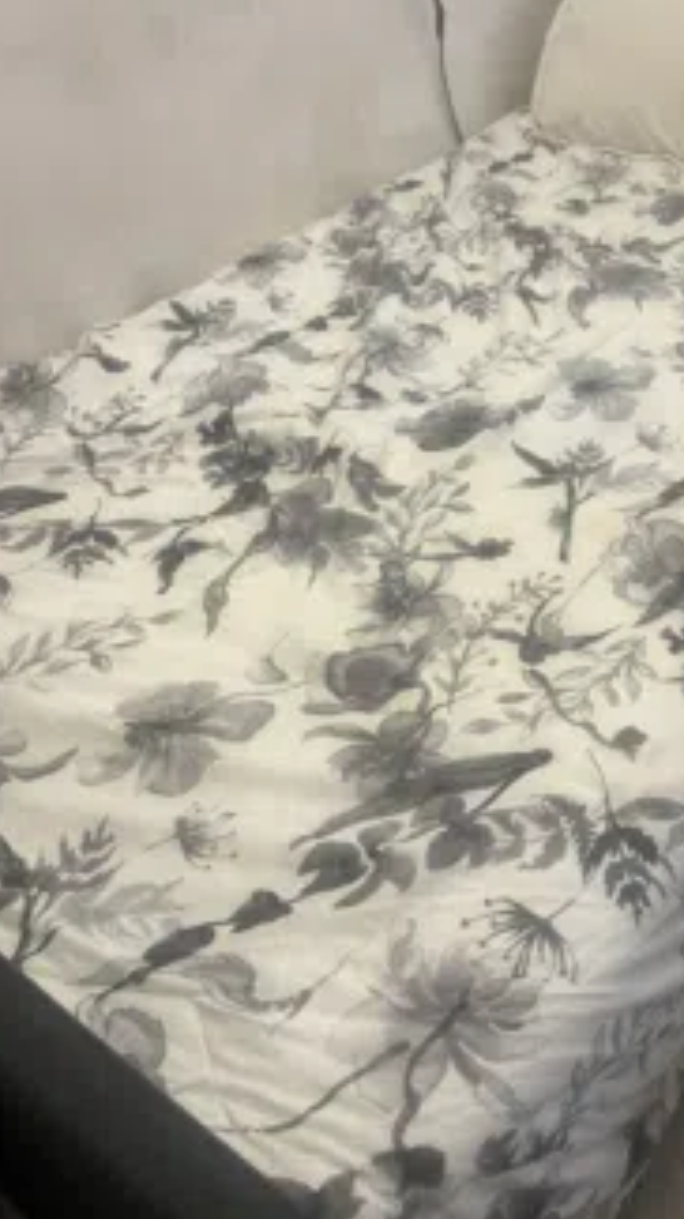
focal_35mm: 35
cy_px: 542
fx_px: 1130
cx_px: 492
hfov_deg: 33.2
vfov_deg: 56.5
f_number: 1.5
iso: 320
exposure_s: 1/50
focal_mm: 5.7
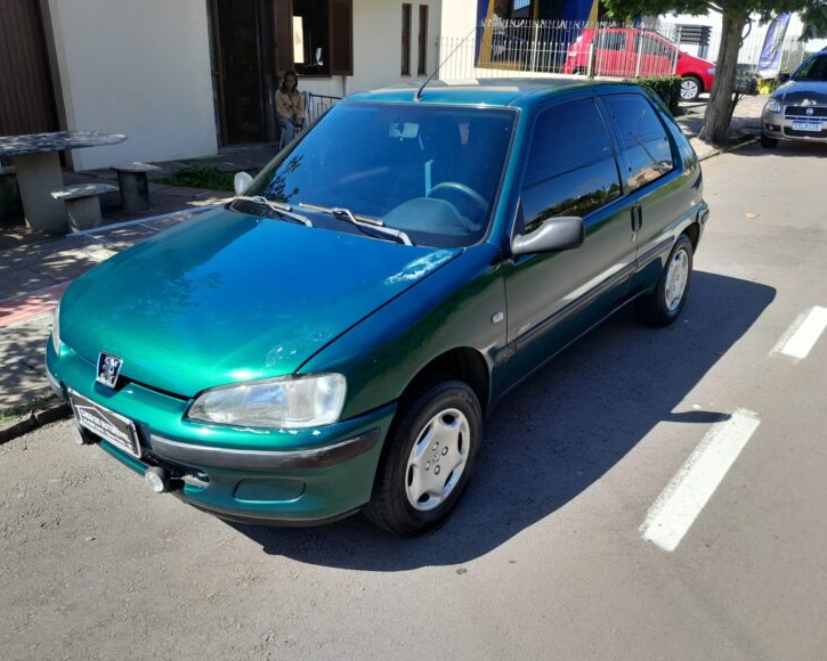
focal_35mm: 28
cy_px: 335
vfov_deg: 51.5
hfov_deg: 62.2
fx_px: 685
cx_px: 427
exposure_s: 1/205
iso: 40
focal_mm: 3.98
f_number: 1.8
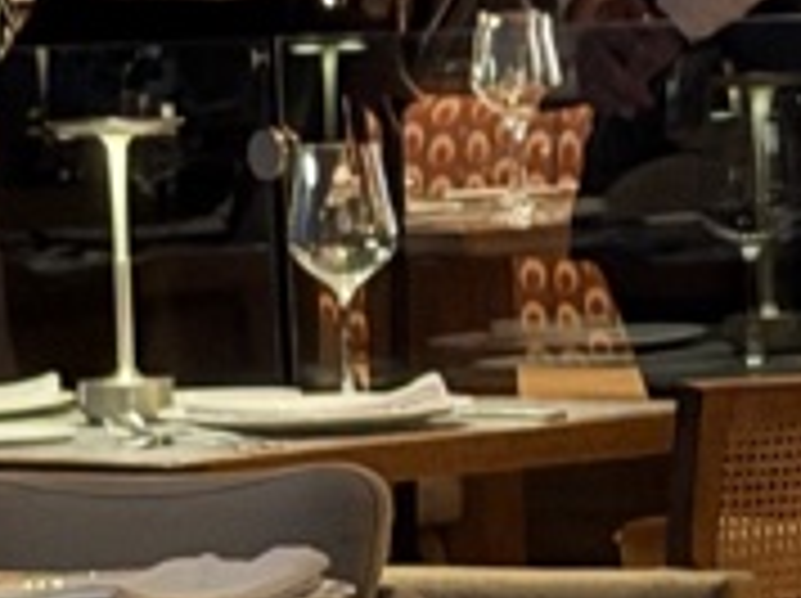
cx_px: 644
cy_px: 393
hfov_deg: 6.1
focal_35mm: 326
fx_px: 7533
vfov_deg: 4.5
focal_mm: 6.76
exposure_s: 1/24
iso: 800
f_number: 1.78
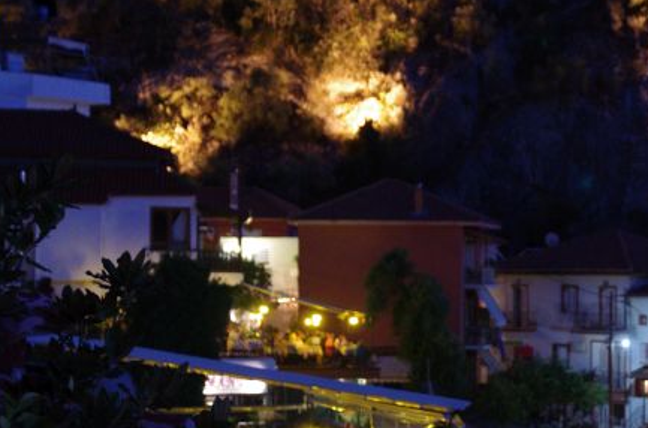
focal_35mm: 117
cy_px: 241
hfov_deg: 17.2
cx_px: 609
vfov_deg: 11.6
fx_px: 2103
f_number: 2.8
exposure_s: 1/10
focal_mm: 33
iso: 1600
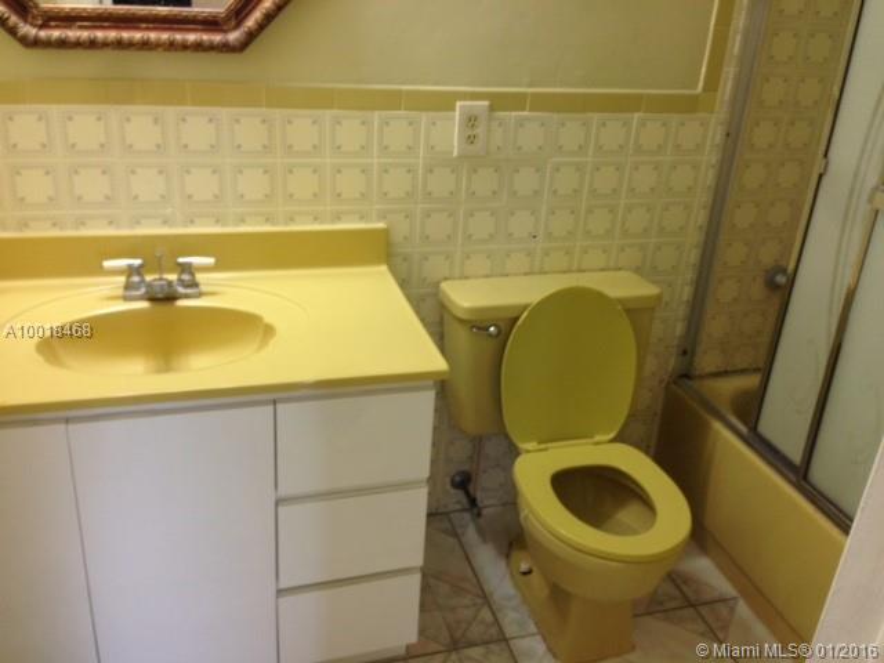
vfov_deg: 42.9
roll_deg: -3.8
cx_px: 442
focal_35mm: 33
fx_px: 843
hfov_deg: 55.4
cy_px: 332
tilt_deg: -24.1
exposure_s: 1/30
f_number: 2.4
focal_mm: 4.12
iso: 50
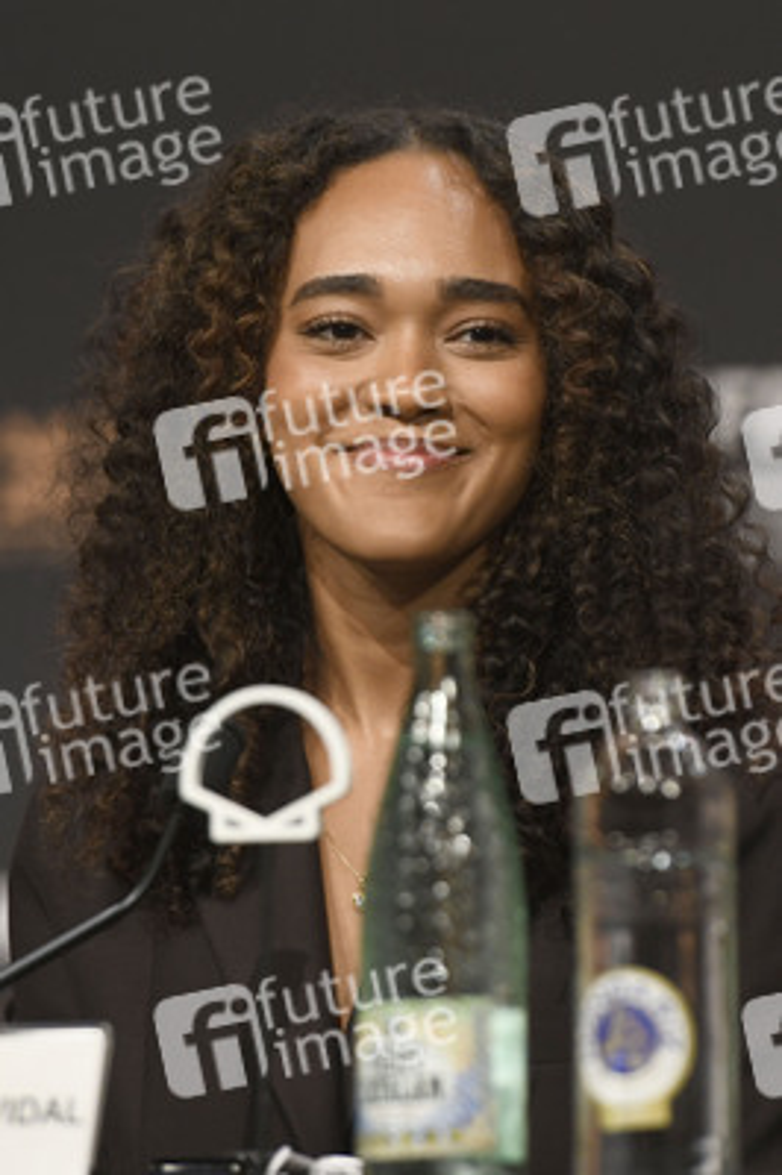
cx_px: 391
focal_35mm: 200
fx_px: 6527
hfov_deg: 6.9
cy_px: 588
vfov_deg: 10.3
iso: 1250
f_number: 3.5
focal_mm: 200
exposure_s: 1/250
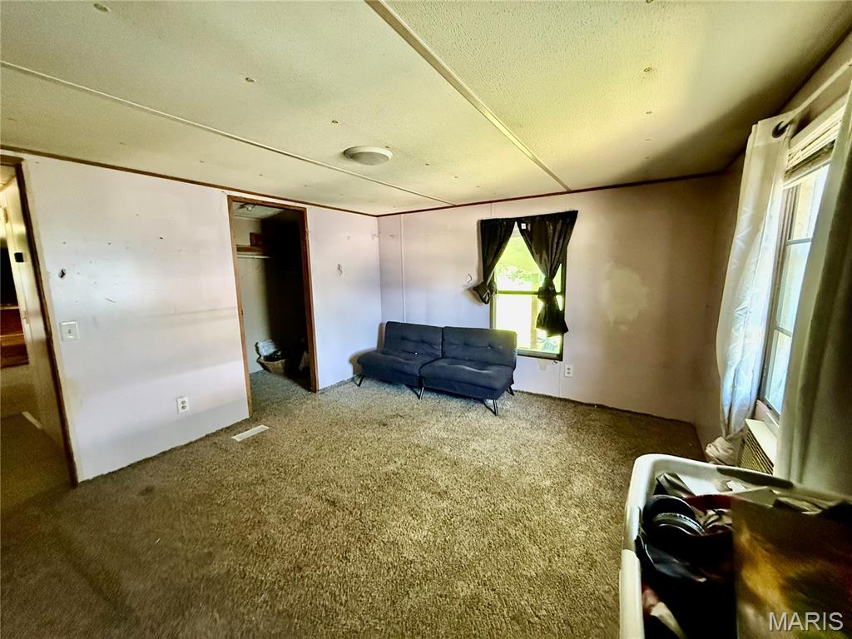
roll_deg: +1.6
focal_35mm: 14
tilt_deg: -7.3
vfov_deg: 85.7
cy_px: 320
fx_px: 345
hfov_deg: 102.1
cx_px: 426
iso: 1000
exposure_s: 1/60
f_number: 2.2
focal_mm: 2.22
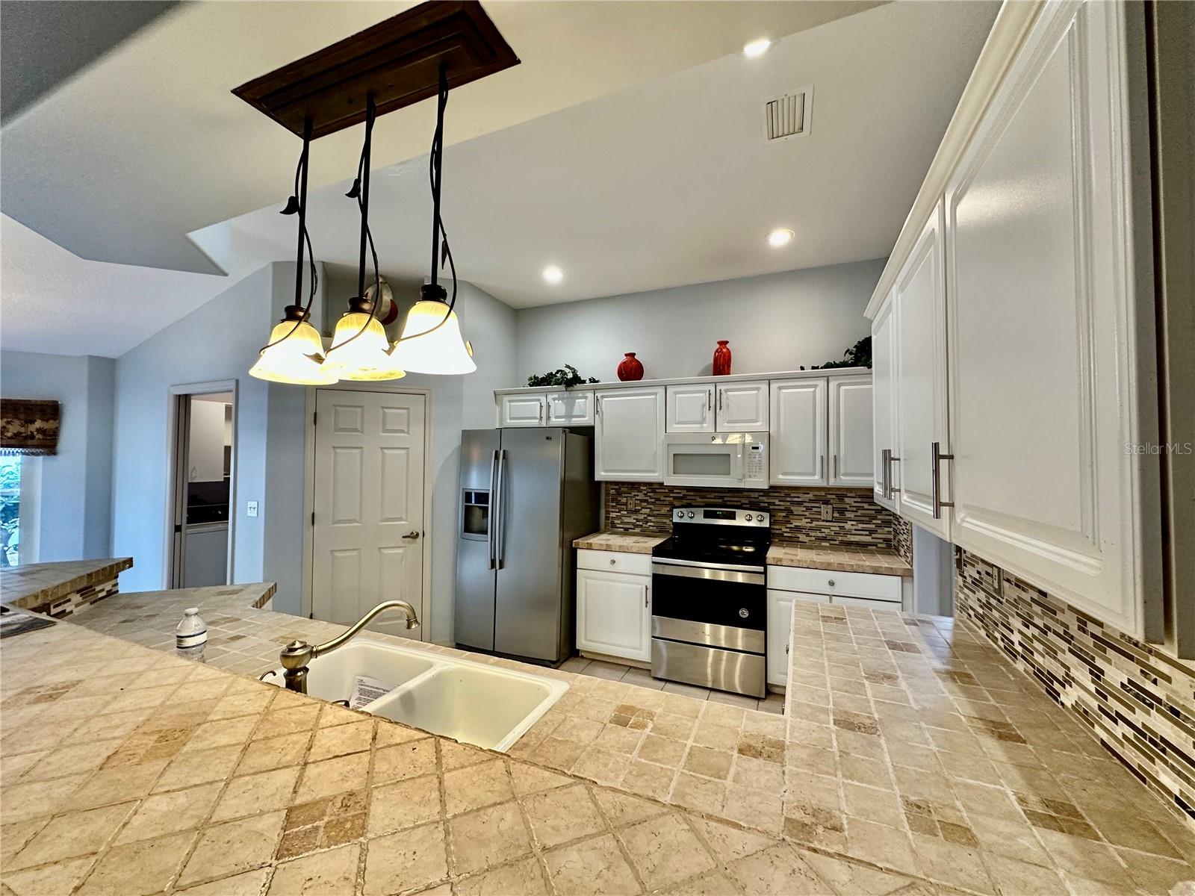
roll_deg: -0.3
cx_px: 598
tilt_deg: +1.7
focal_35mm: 14
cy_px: 448
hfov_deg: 102.1
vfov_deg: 85.7
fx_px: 483
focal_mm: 2.22
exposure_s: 1/60
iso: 200
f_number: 2.2
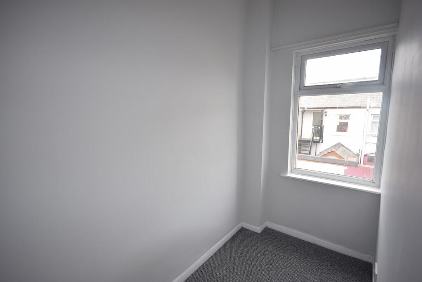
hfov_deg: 92.4
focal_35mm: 17
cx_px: 211
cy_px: 141
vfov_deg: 69.7
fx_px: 202
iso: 200
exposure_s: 1/125
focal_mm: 11.5
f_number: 5.6
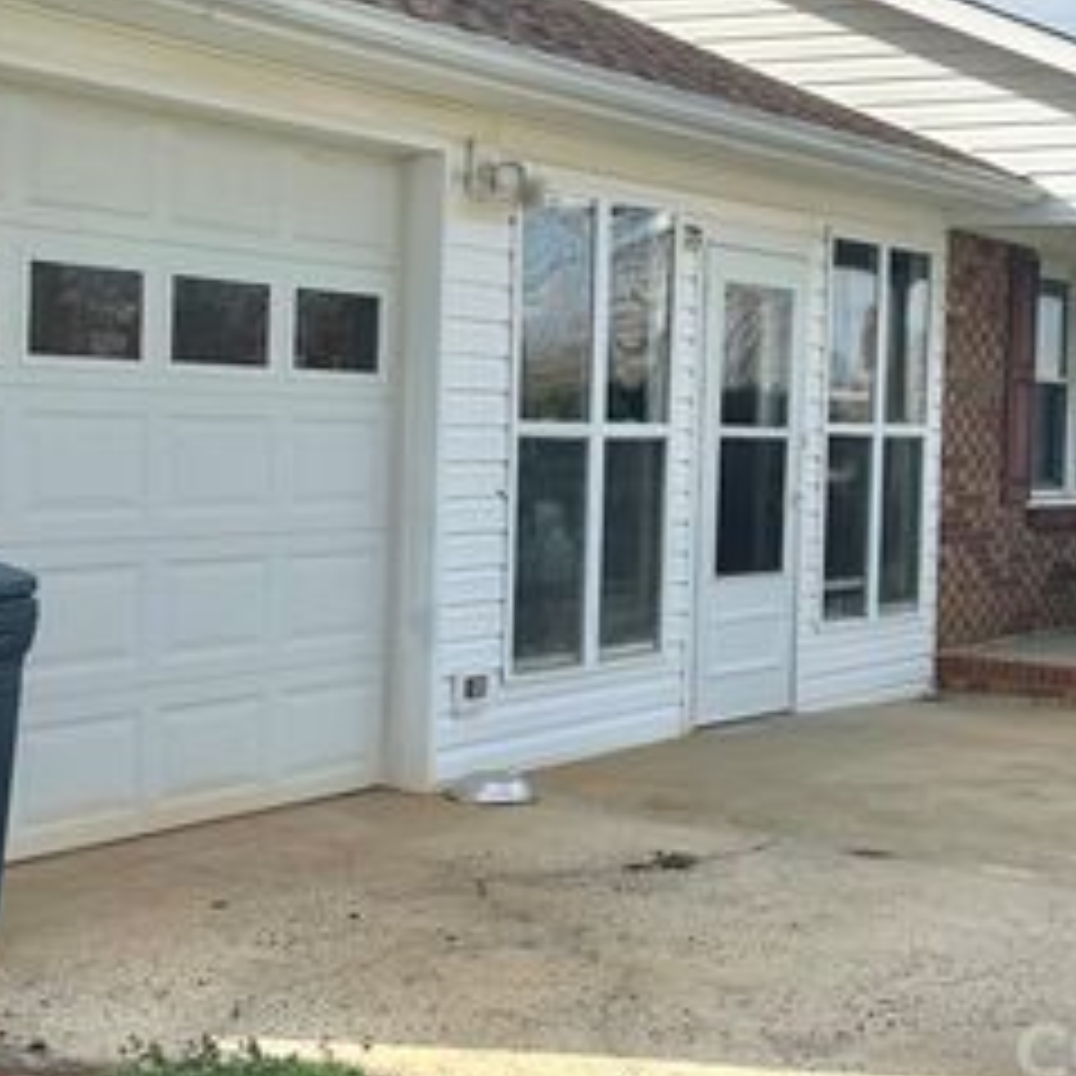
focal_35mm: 48
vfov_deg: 34.7
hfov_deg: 35.4
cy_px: 290
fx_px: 1688
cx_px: 554
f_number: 1.5
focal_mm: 5.7
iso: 50
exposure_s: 1/4274
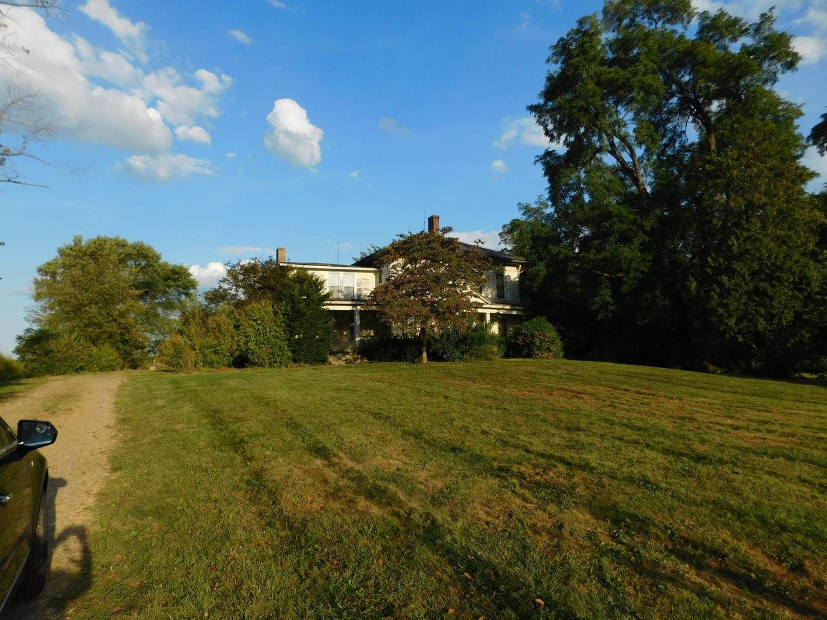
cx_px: 414
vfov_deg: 58.9
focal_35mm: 23
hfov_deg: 73.9
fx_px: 549
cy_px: 310
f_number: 6
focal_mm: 4
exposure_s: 1/400
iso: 125
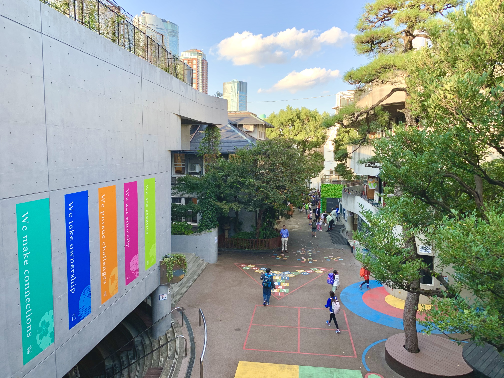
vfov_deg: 53.1
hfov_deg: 67.3
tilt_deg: -4.2
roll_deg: -0.3
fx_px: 379
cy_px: 189
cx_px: 252
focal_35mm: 26
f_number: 1.8
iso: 25
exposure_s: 1/229
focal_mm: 4.25
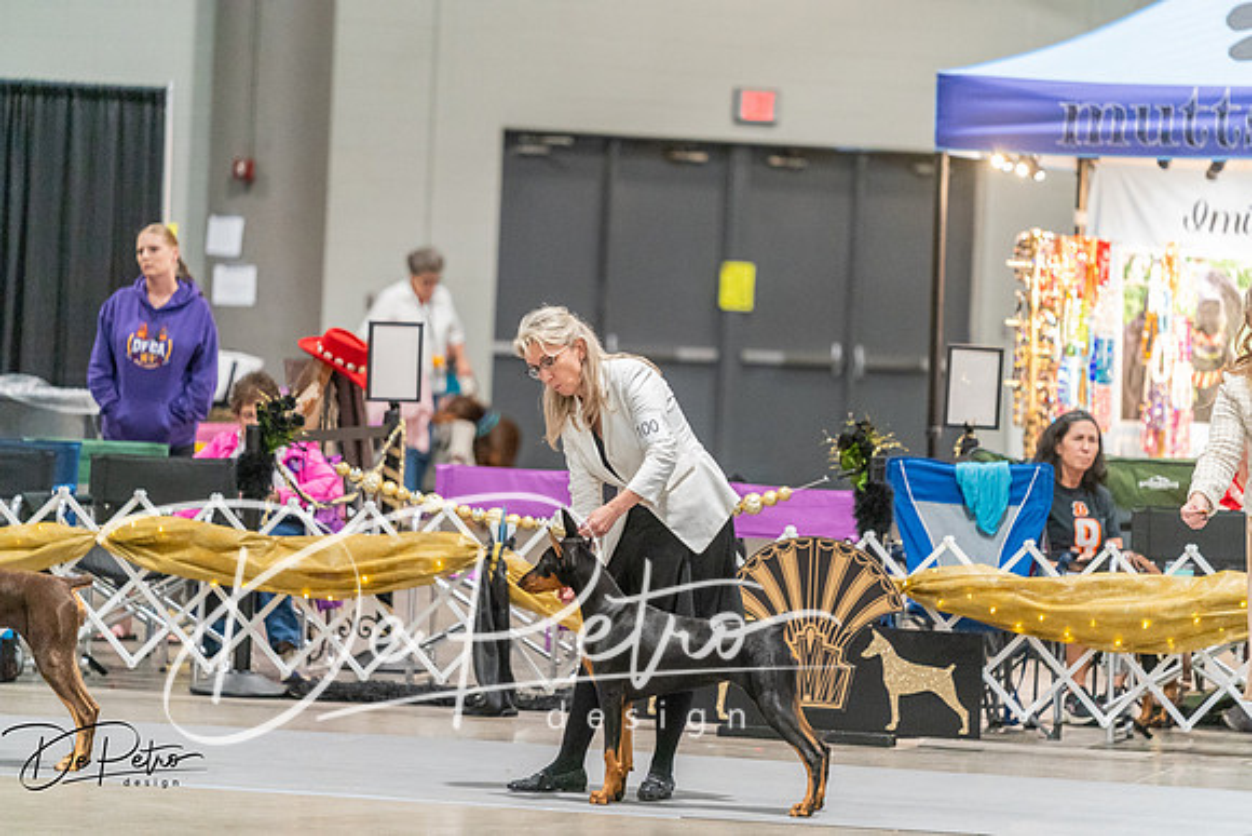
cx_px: 626
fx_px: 6957
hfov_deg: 10.3
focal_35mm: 200
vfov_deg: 6.9
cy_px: 418
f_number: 2.8
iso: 6400
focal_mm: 200
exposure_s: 1/250
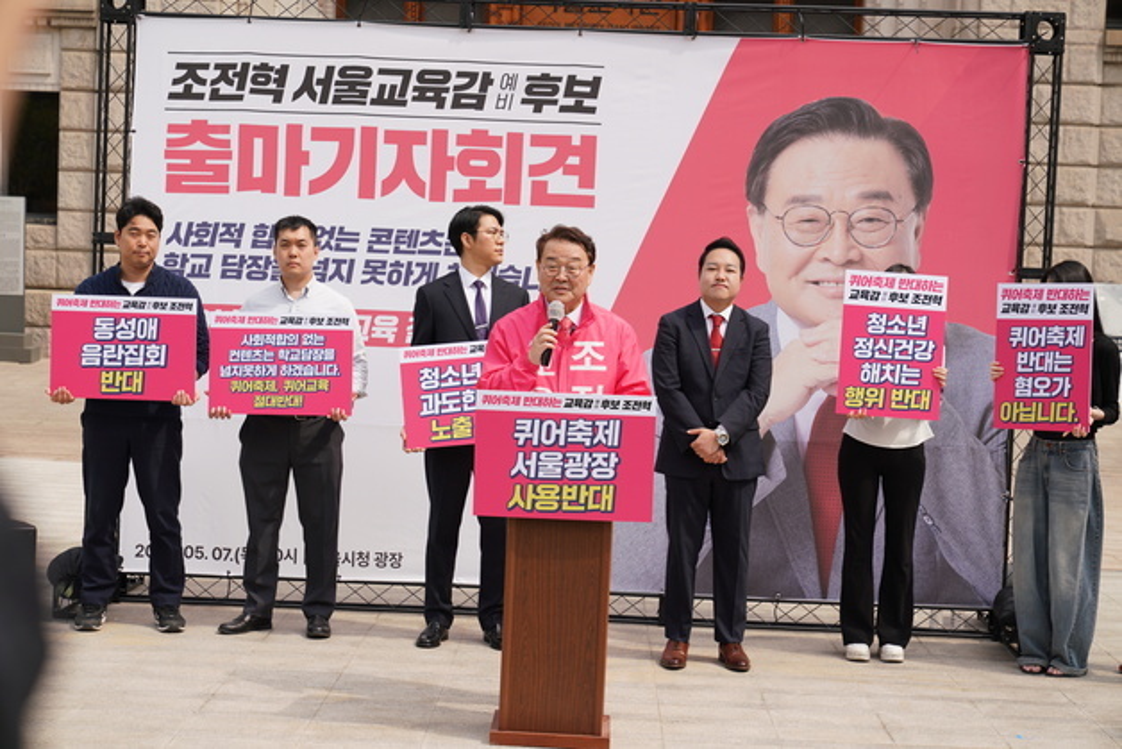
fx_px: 2182
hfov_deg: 28.8
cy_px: 374
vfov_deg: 19.5
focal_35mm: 70
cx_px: 561
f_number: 5.6
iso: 200
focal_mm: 70
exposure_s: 1/800
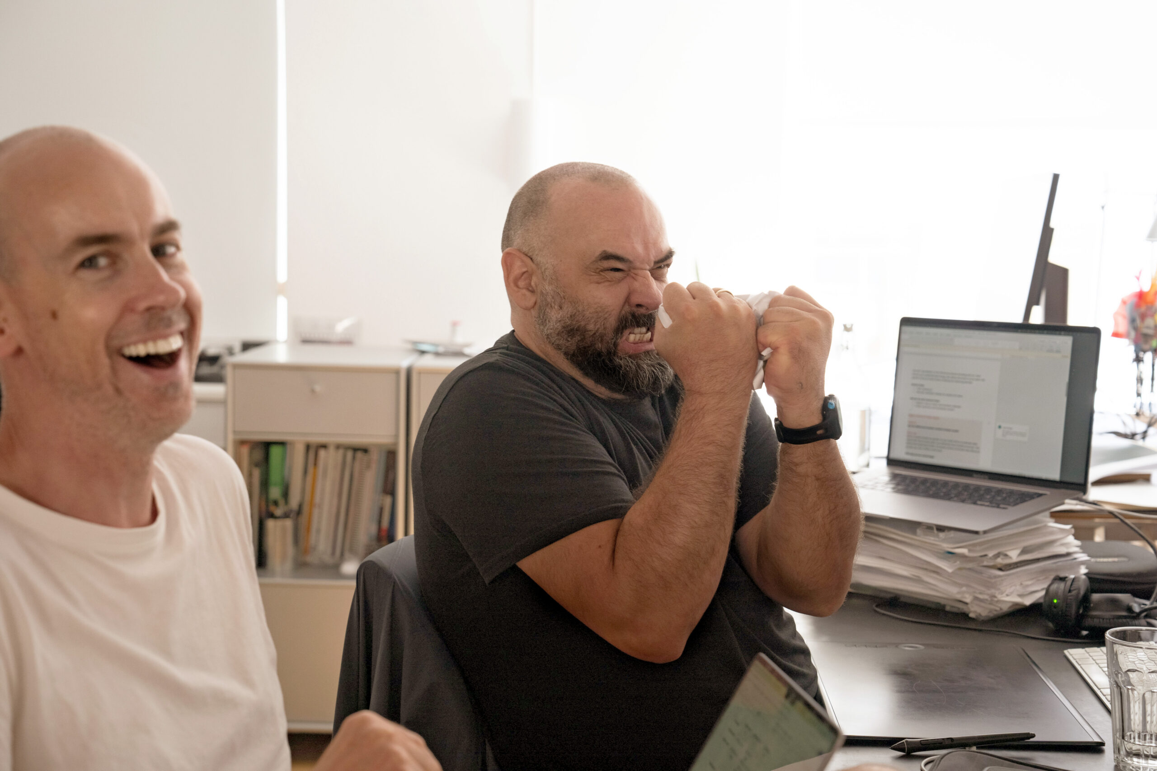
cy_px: 386
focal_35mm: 59
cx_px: 578
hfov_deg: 33.9
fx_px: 1896
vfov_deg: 23.0
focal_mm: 59
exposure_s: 1/125
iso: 800
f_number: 4.5
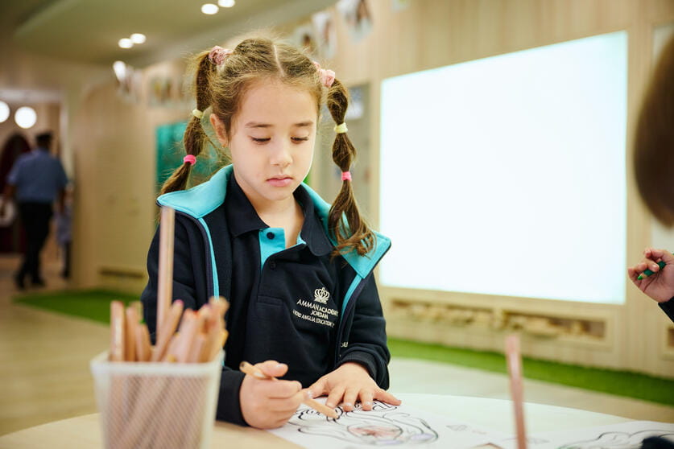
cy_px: 224
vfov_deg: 30.5
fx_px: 824
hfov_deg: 44.5
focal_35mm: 44
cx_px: 337
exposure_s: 1/400
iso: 800
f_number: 2.8
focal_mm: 44
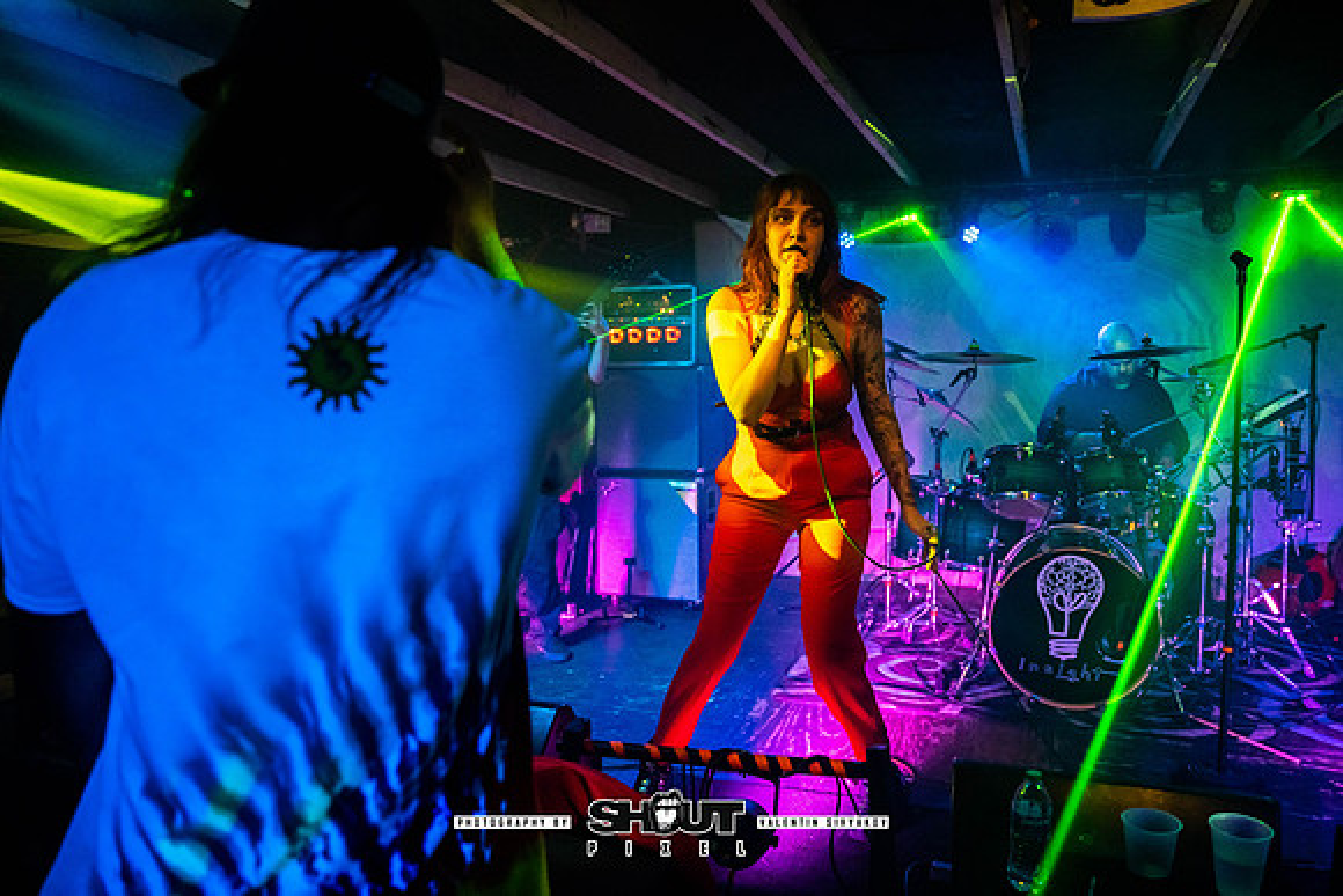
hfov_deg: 72.3
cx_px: 672
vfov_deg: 52.0
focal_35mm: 25
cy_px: 448
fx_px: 919
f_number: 2.8
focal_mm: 24
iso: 3200
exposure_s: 1/250
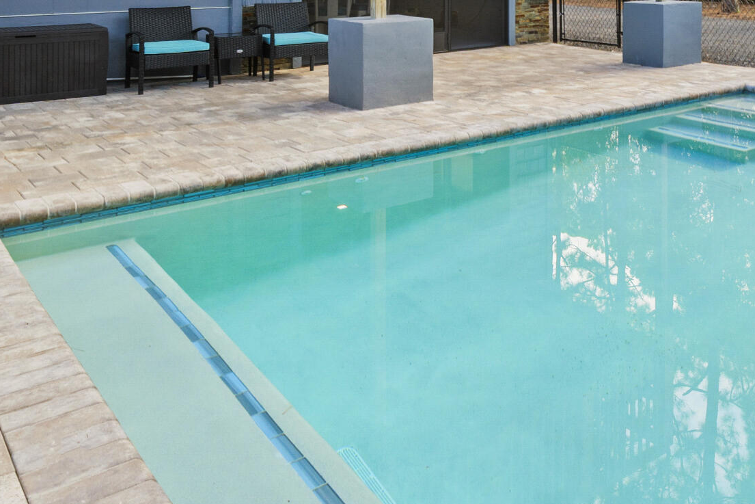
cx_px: 613
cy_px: -49
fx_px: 797
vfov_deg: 31.2
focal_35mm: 38
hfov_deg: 47.7
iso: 250
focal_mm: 14
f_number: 9
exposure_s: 1/25
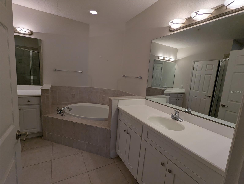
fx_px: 113
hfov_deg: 94.4
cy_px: 92
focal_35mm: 16
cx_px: 122
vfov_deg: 78.2
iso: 89
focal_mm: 2.35
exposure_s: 1/120
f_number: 2.2
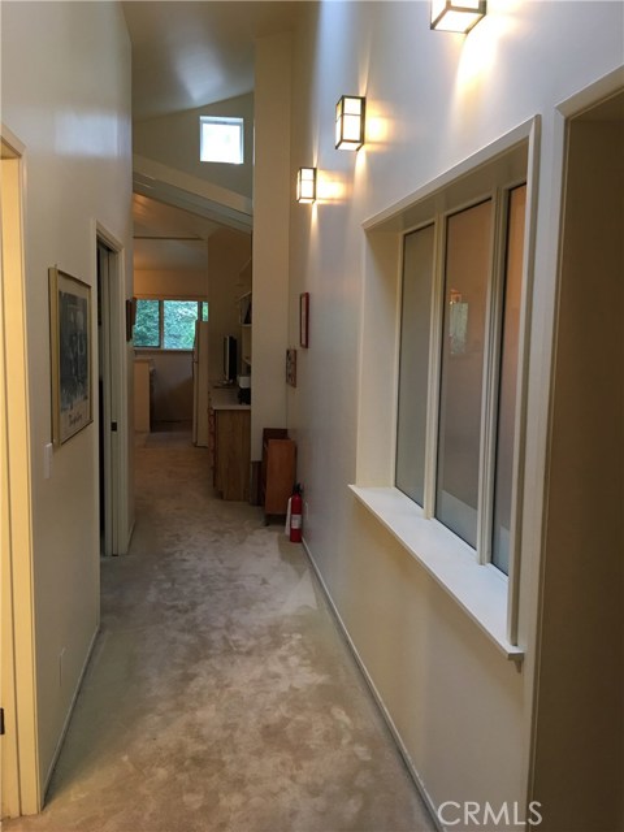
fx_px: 697
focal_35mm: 29
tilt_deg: -5.5
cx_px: 312
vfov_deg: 61.7
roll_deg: -2.5
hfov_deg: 48.2
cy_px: 416
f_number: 2.2
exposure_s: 1/15
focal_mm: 4.15
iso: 50
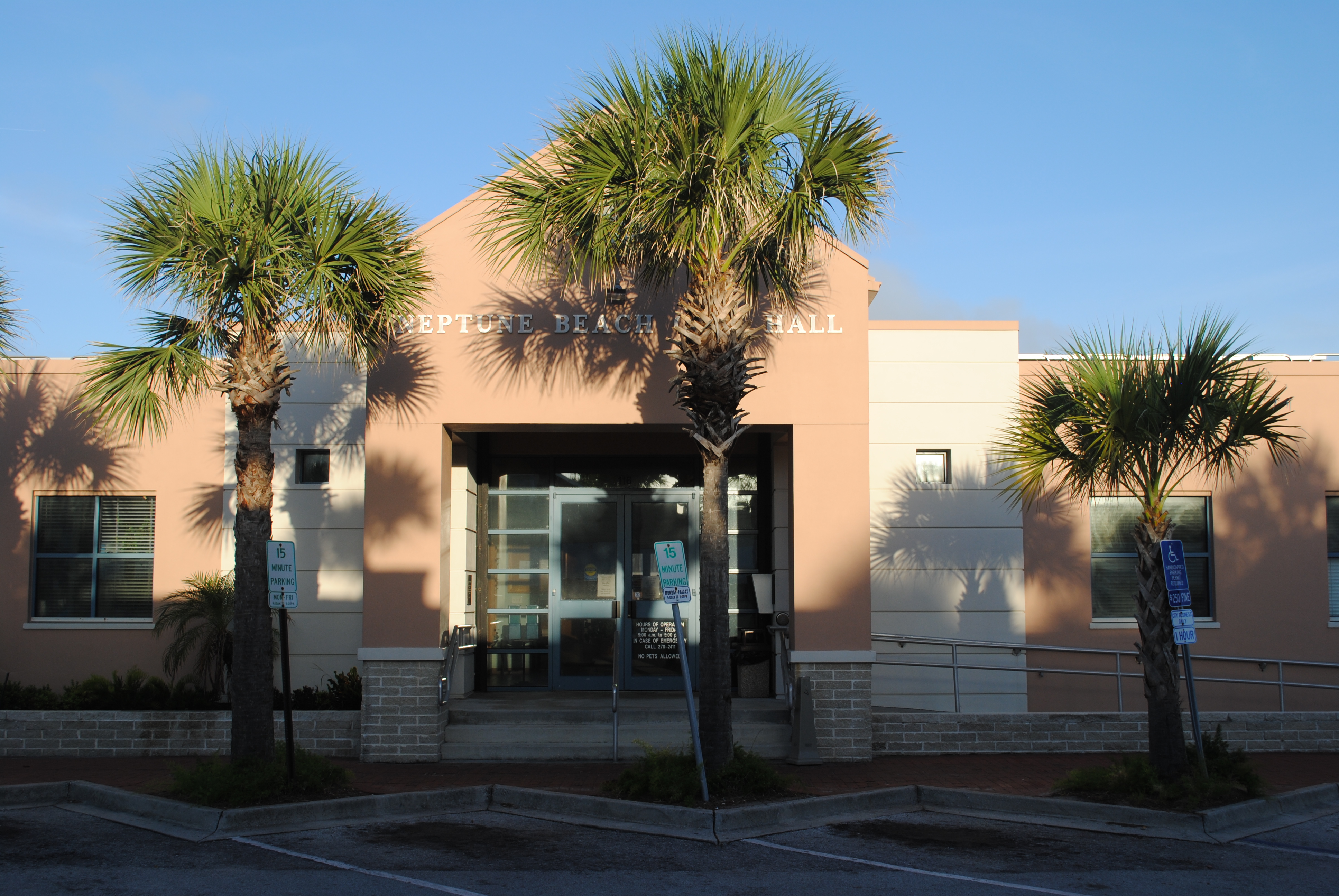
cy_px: 448
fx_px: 1452
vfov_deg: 34.3
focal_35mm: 39
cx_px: 670
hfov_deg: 49.5
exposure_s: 1/200
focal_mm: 26
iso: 100
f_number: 7.1
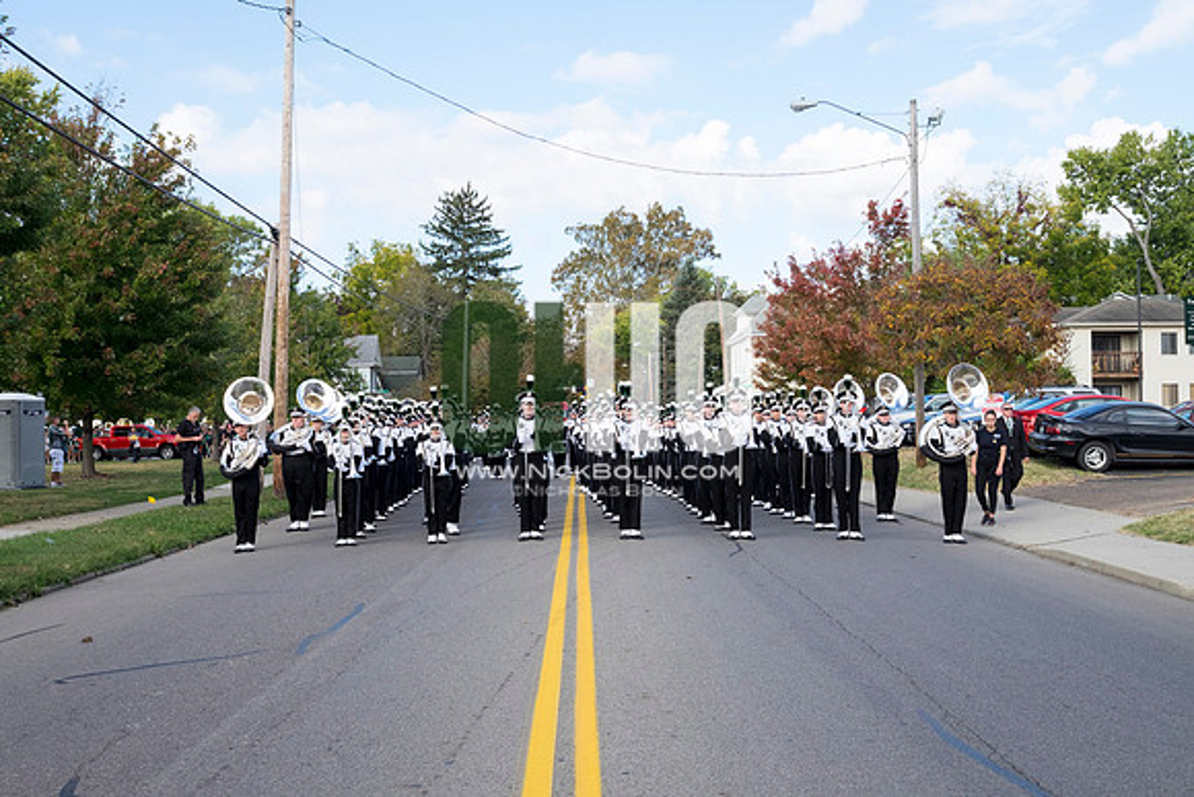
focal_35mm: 41
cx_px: 597
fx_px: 1360
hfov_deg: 47.4
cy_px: 398
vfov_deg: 32.6
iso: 400
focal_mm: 27
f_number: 7.1
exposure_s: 1/320
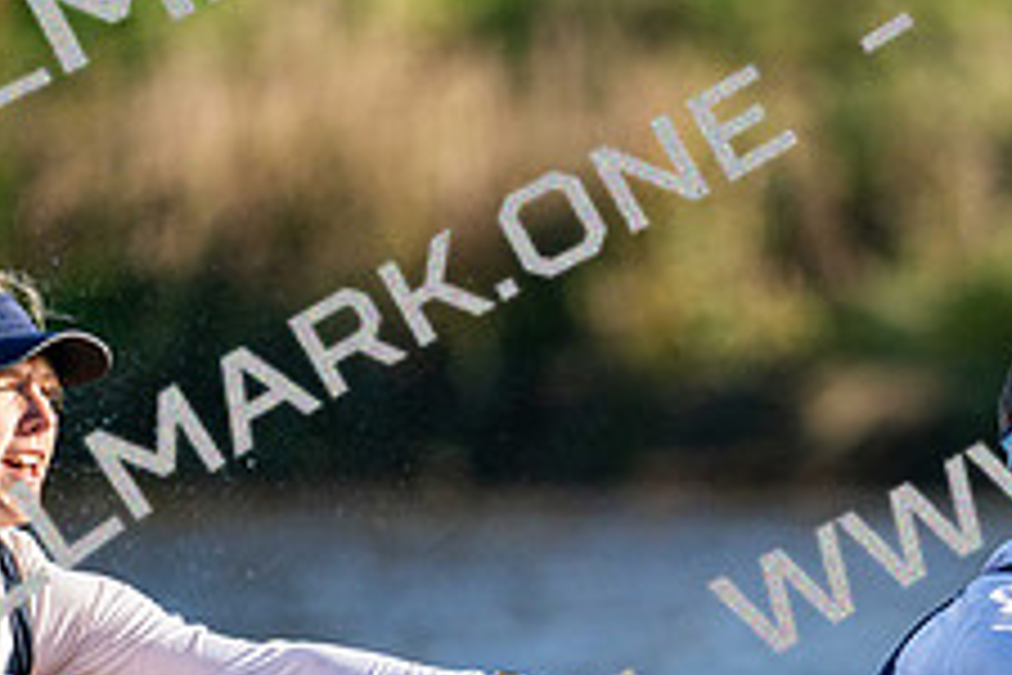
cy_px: 666
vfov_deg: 1.3
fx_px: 28952
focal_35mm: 1030
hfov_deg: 2.0
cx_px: 1264
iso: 500
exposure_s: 1/2500
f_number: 4.5
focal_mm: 400
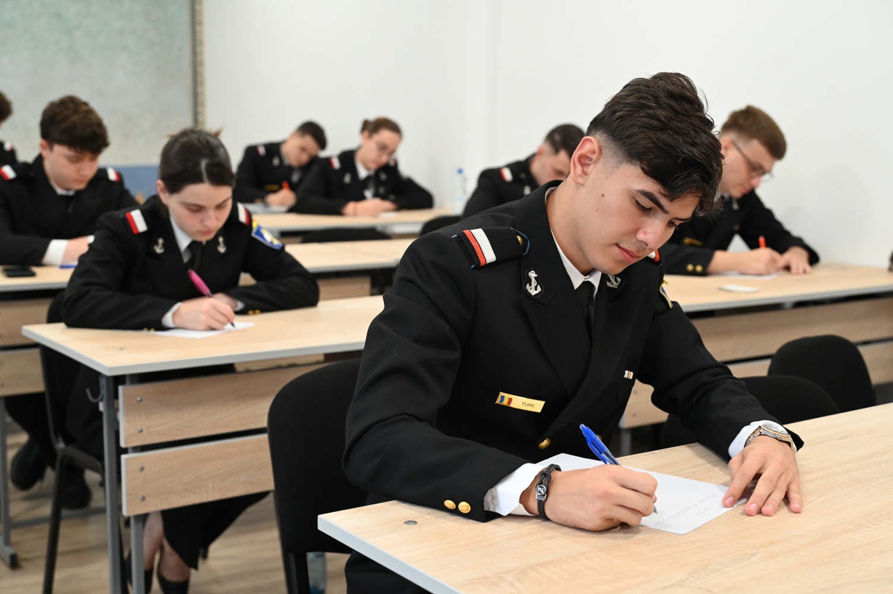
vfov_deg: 28.6
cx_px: 446
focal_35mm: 47
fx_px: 1165
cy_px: 297
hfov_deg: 41.9
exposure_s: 1/125
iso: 3200
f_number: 4
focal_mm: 47
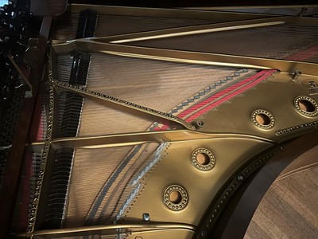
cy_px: 120
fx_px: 220
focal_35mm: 24
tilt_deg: -55.1
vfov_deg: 56.8
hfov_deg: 71.6
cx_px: 159
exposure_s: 1/9
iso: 1250
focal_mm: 6.86
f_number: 1.78
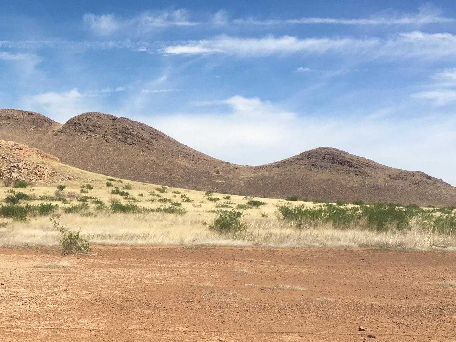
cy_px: 196
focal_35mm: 62
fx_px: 817
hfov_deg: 29.0
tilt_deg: -0.6
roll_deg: -1.3
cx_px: -12
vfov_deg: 23.6
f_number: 2.2
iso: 25
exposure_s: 1/2564
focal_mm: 4.15
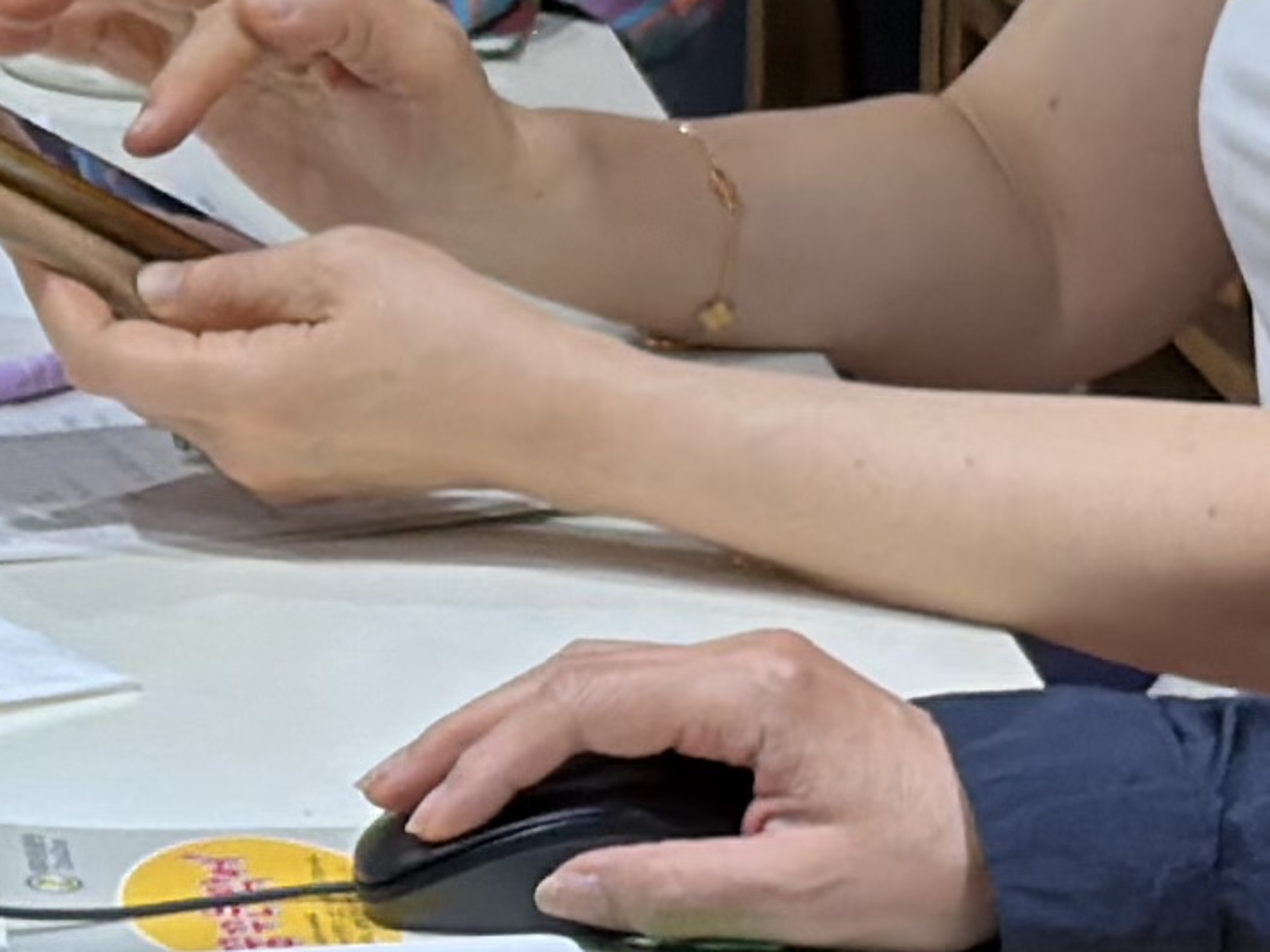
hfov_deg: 7.2
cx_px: -567
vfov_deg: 5.4
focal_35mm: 272
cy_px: -68
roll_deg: +0.8
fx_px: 9979
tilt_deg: -11.3
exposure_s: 1/60
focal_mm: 6.76
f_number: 1.78
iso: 80
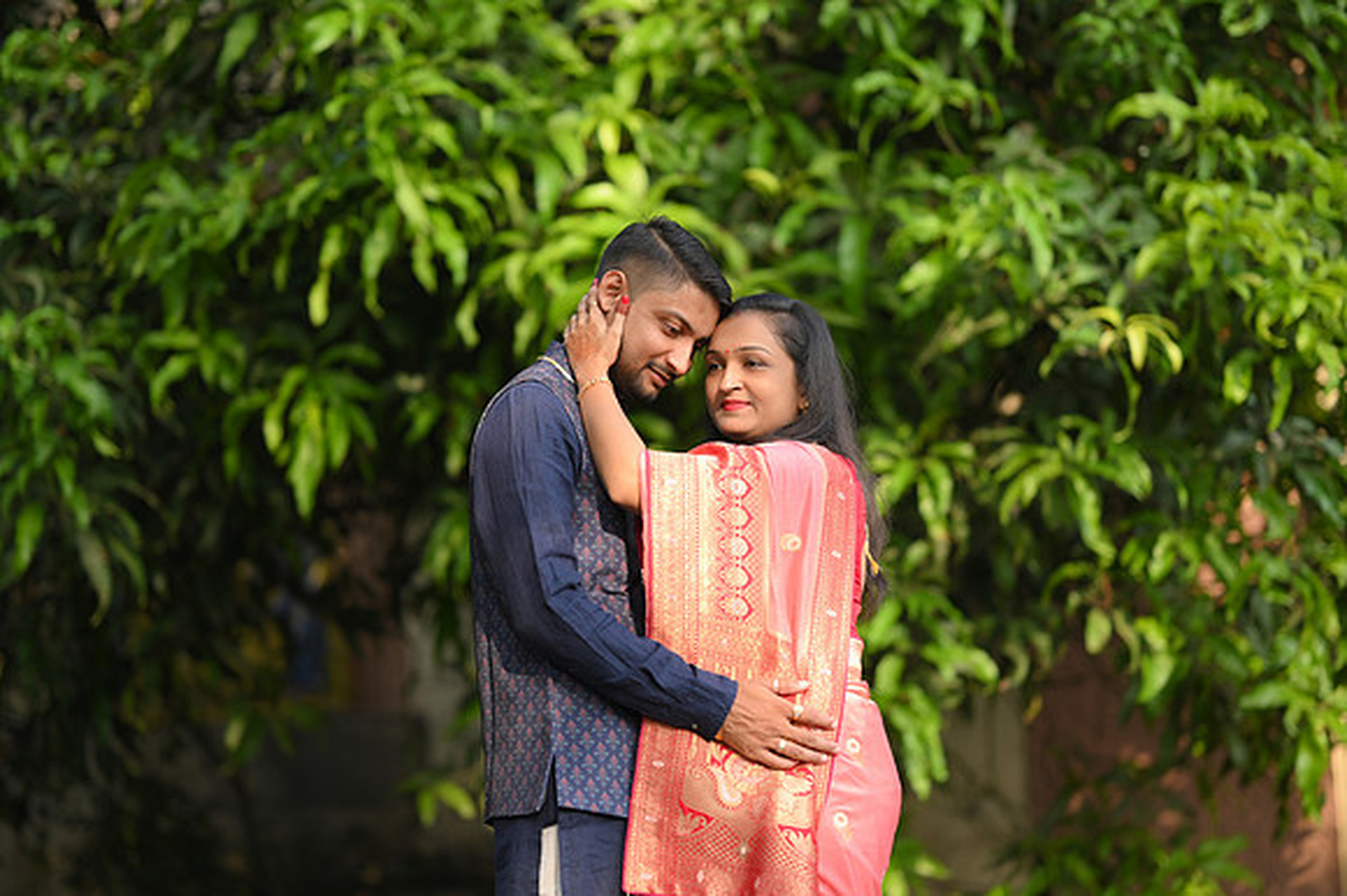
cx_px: 674
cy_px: 448
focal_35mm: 85
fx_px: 3178
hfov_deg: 23.9
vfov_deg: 16.1
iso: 100
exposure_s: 1/800
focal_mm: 85
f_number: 1.8
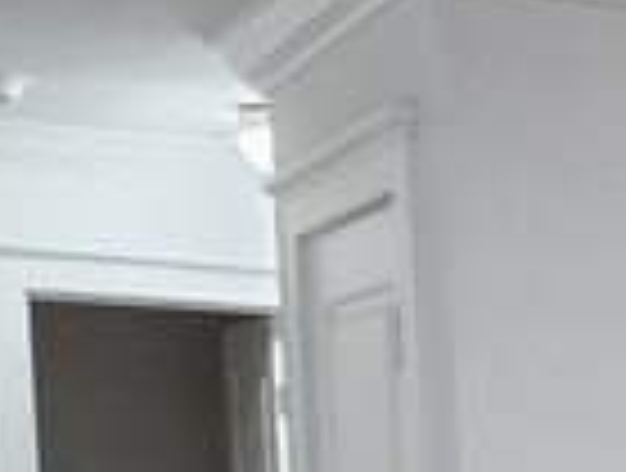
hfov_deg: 14.8
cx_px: 1236
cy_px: 782
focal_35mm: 110
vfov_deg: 12.6
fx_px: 1994
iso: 500
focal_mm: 6.4
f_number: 1.8
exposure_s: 1/120
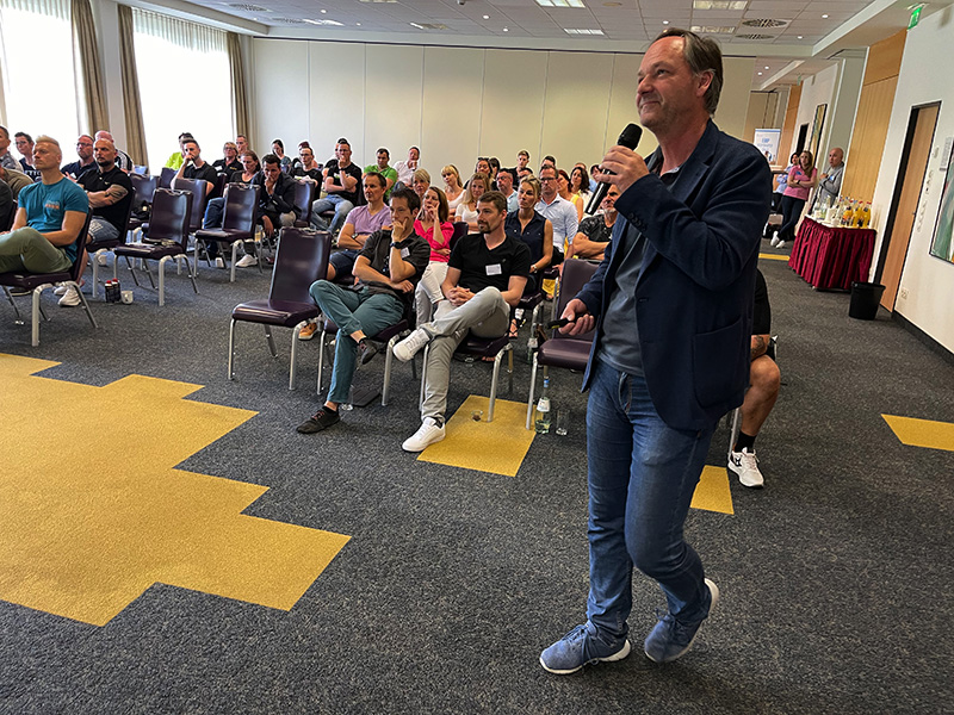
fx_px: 717
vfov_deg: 53.1
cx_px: 477
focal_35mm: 26
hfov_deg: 67.3
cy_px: 358
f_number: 1.6
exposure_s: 1/50
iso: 160
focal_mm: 5.1
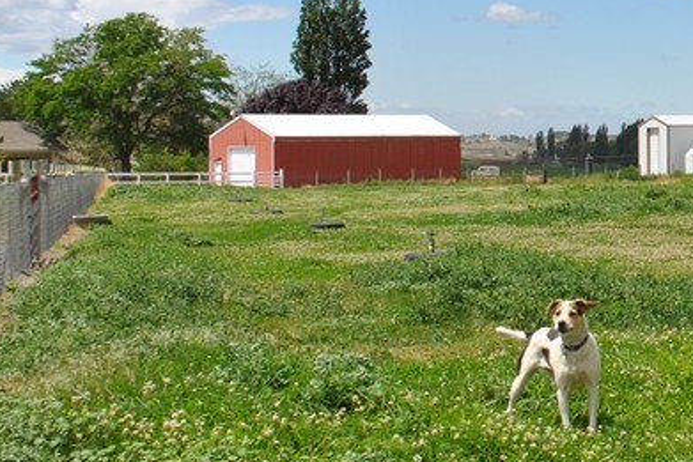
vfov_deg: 12.6
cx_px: 839
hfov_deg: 18.0
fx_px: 2080
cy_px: 57
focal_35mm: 108
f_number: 9
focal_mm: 26
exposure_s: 1/320
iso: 100
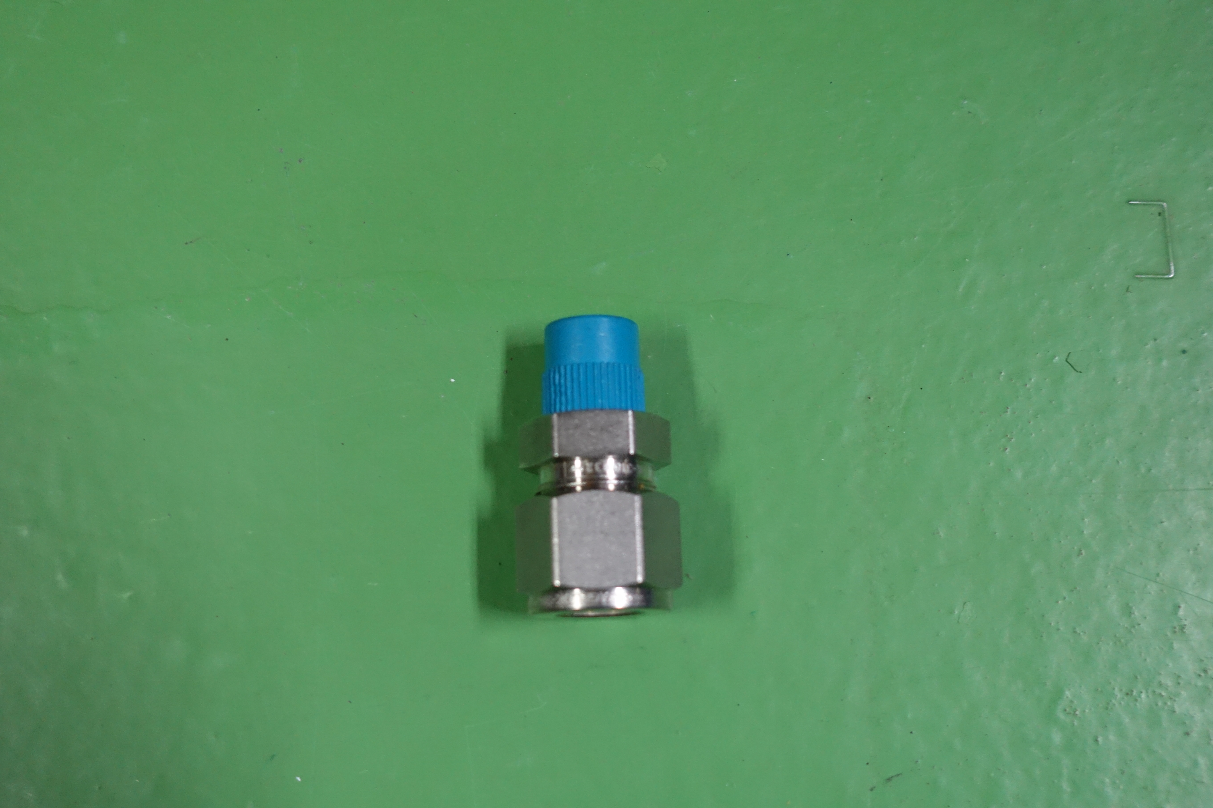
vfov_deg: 29.2
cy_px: 404
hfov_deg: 42.7
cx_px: 606
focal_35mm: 46
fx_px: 1550
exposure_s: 1/40
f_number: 2.8
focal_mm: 16.84
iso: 800
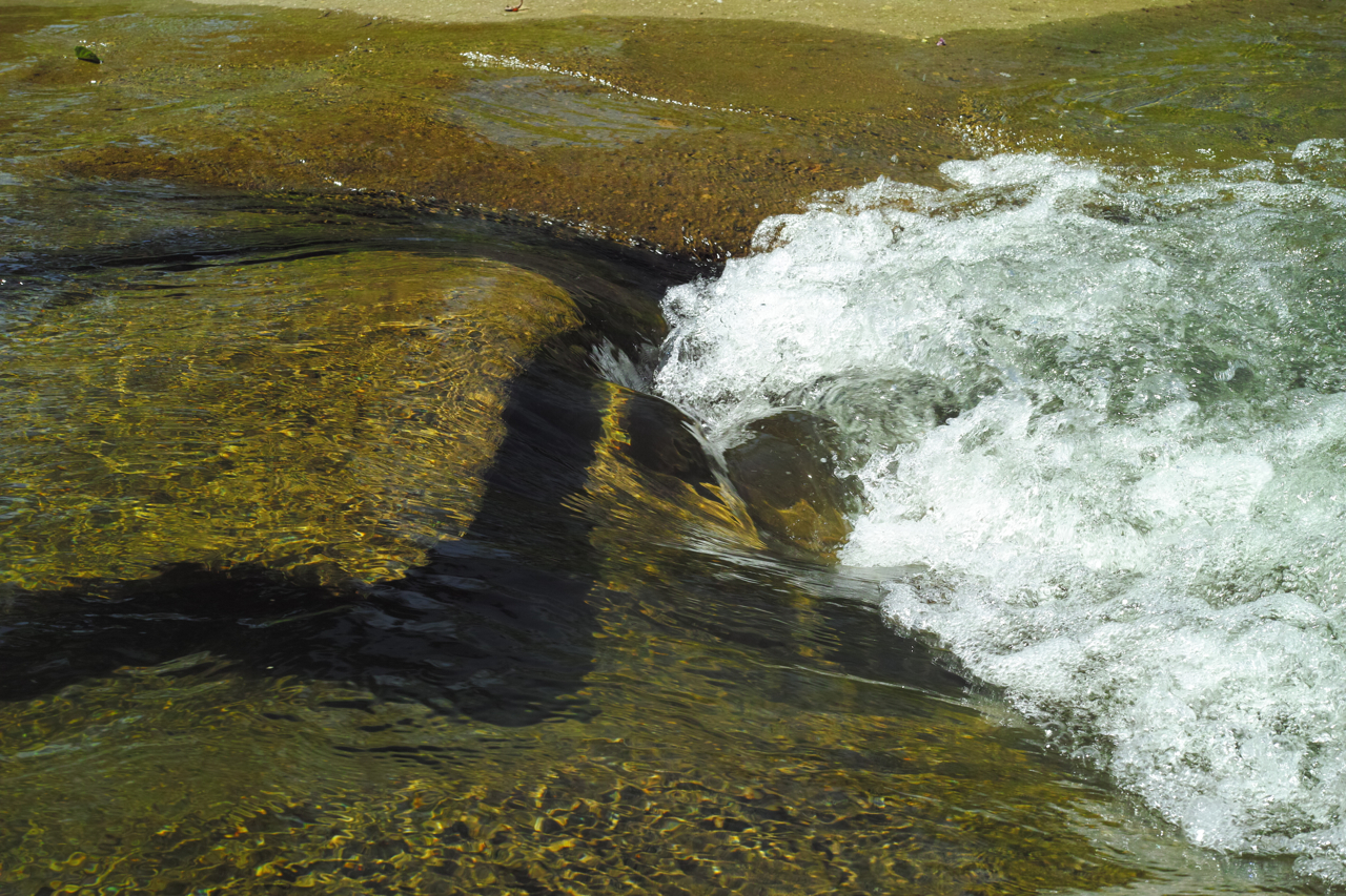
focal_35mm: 45
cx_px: 673
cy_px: 448
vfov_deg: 29.9
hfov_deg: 43.6
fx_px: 1682
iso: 200
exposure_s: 1/400
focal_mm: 30
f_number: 8
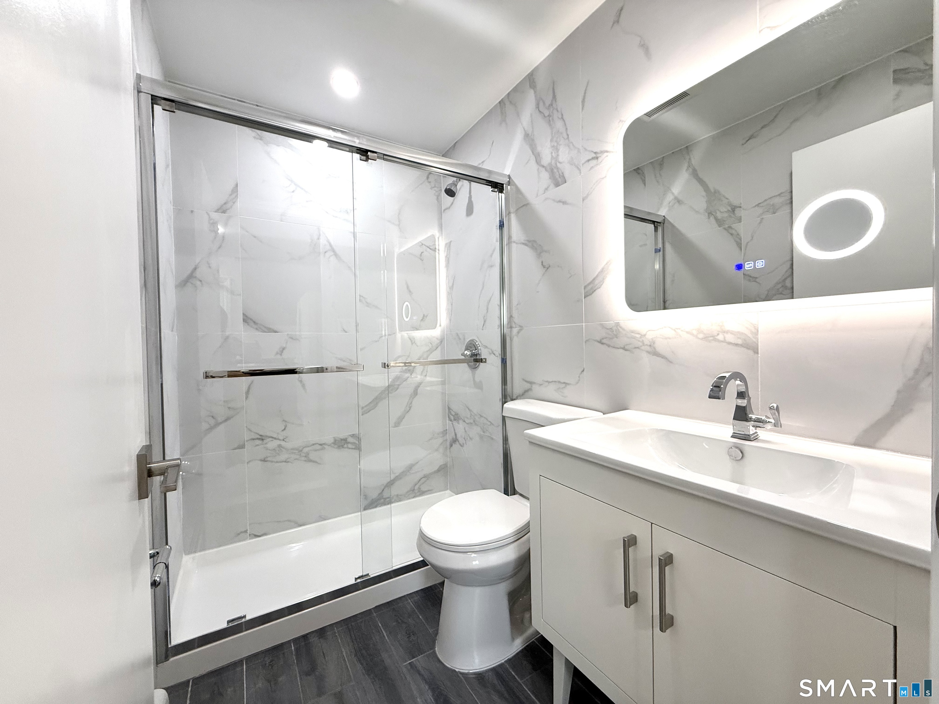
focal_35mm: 14
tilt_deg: -0.5
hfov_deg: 102.1
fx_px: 380
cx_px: 470
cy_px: 352
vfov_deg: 85.7
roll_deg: +1.1
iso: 160
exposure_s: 1/120
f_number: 2.2
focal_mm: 2.22
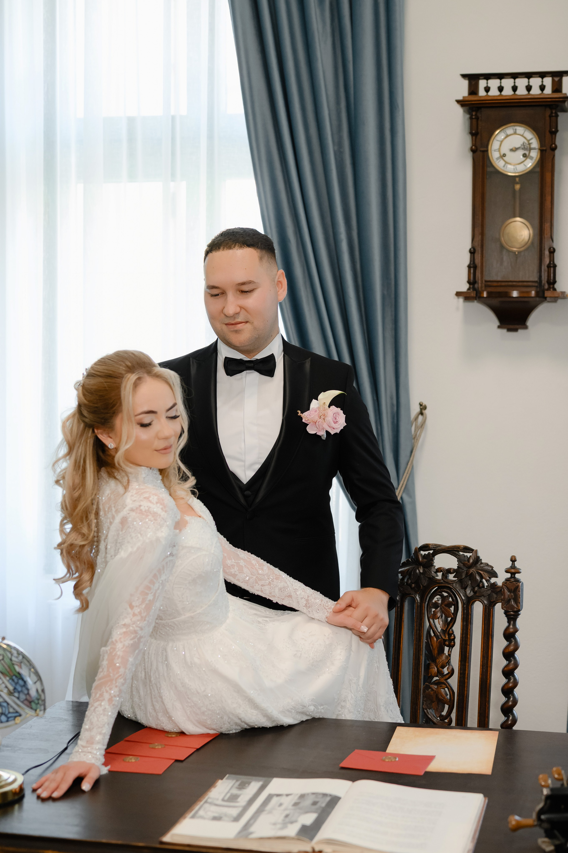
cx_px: 284
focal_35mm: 50
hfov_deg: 27.0
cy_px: 426
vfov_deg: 39.6
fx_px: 1185
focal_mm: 50
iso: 1000
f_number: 2.8
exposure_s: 1/250
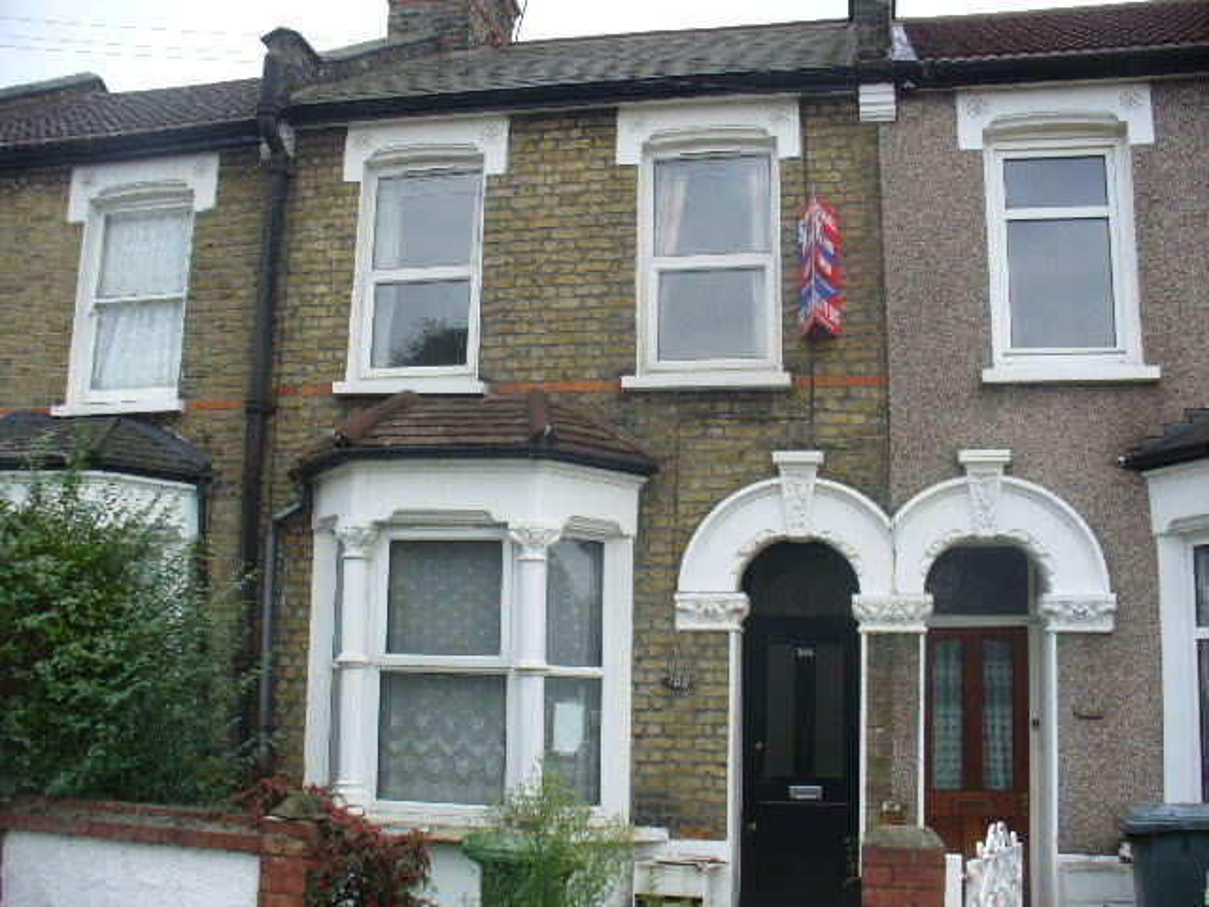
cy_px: 454
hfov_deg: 50.1
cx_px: 604
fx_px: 1292
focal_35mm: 37
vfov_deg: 38.7
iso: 80
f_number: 2.8
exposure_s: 1/320
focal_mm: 6.1
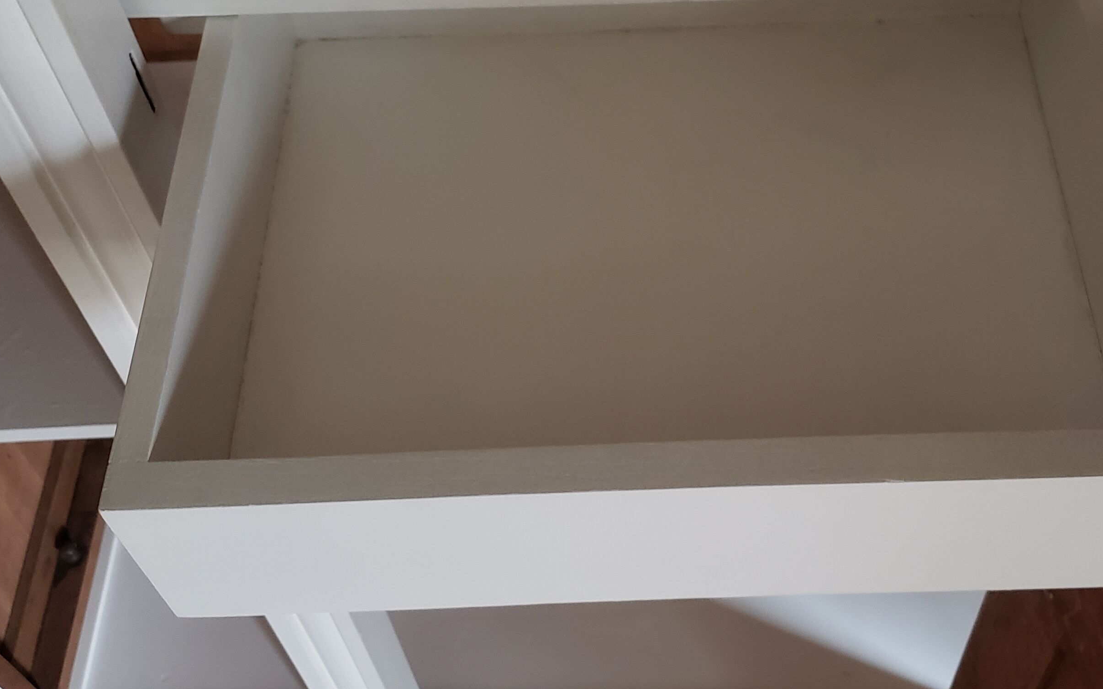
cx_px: 625
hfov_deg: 43.4
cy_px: 262
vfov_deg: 27.9
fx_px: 1383
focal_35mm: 46
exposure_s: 1/13
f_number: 1.5
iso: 250
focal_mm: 4.3
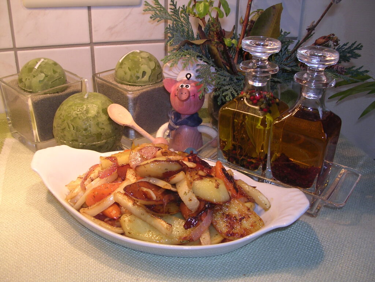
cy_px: 141
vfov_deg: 37.7
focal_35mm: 38
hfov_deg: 49.0
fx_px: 412
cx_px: 188
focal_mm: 5.8
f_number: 2.8
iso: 100
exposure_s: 1/30
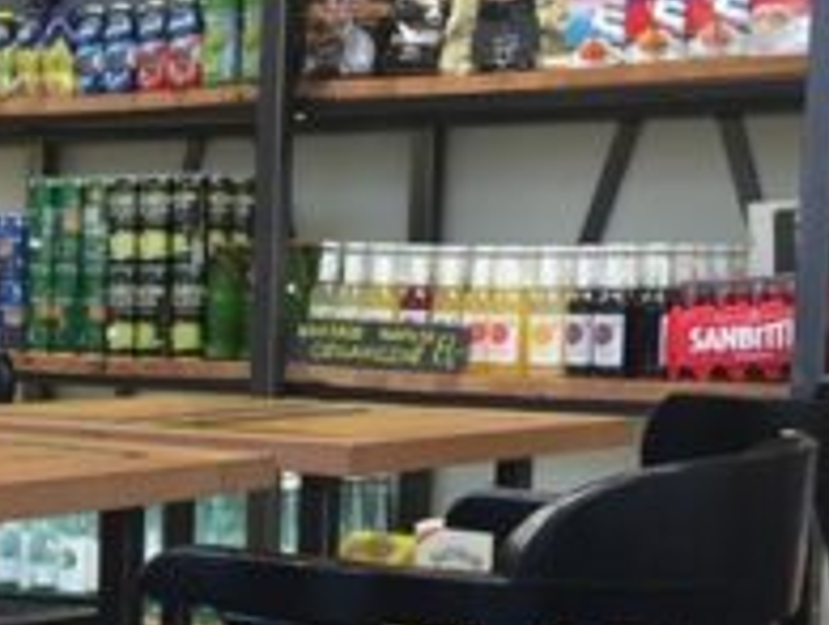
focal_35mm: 95
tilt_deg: -5.1
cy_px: 510
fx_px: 2279
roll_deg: -1.3
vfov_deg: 15.5
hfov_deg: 19.6
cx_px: -123
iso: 100
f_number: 2.2
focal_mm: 4.15
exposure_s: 1/33
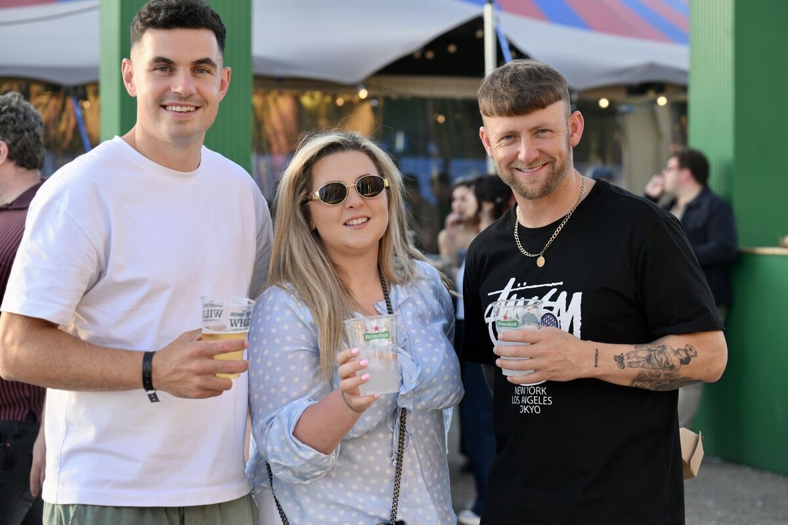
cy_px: 262
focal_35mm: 70
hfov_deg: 28.8
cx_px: 394
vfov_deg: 19.5
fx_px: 1532
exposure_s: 1/400
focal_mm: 70
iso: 360
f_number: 4
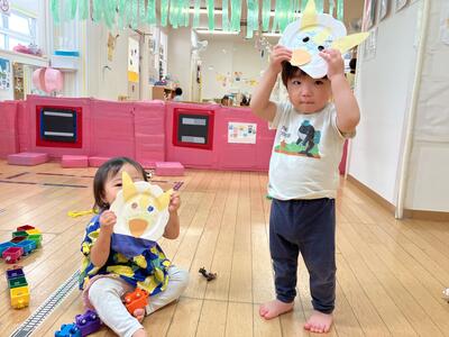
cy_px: 168
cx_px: 224
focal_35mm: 28
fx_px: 363
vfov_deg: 49.7
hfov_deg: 63.4
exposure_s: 1/50
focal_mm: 3.99
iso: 80
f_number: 1.8
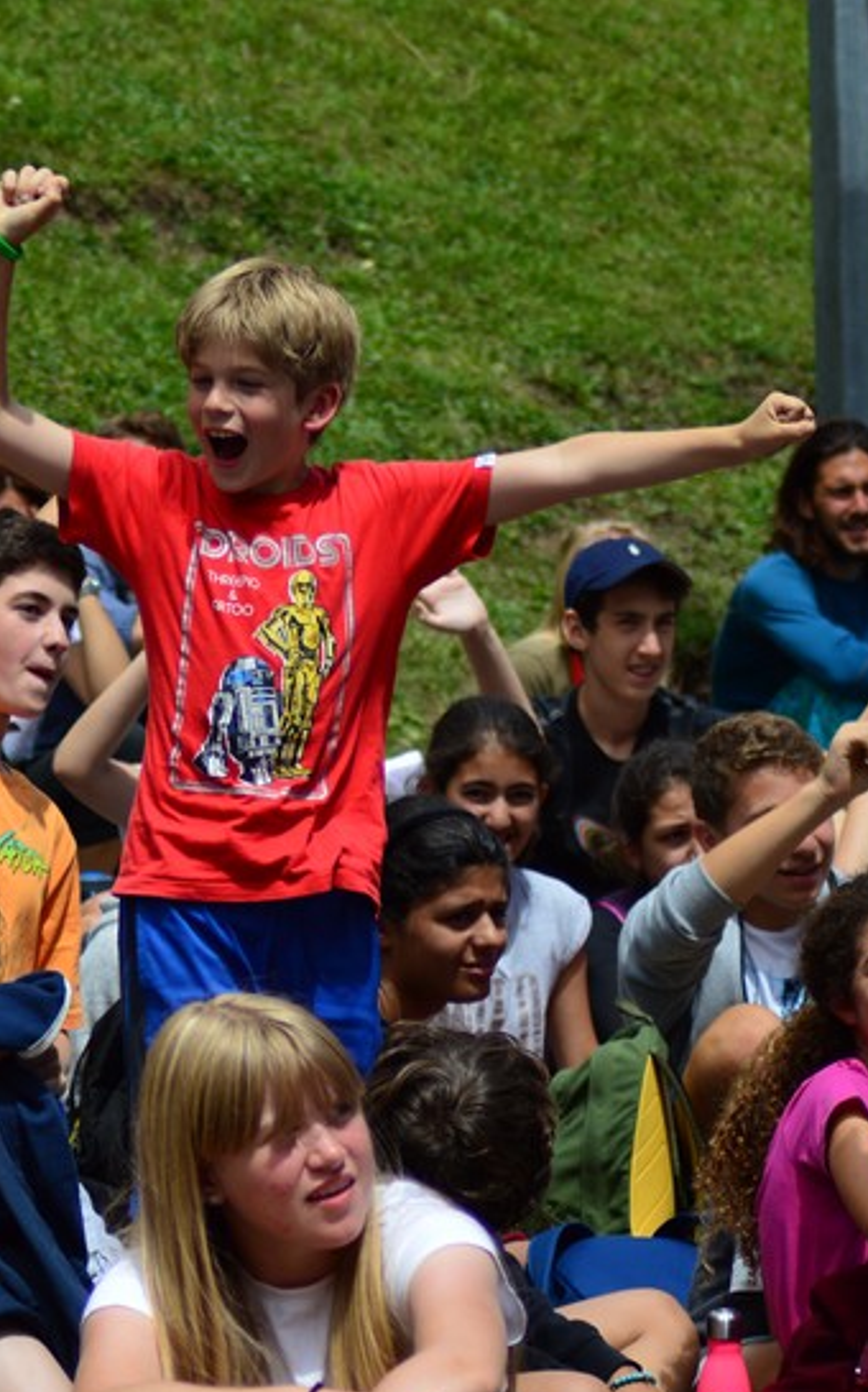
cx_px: 243
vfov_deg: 10.4
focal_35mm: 201
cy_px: 663
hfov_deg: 6.5
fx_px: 7618
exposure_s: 1/1250
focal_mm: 70
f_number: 4
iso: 100
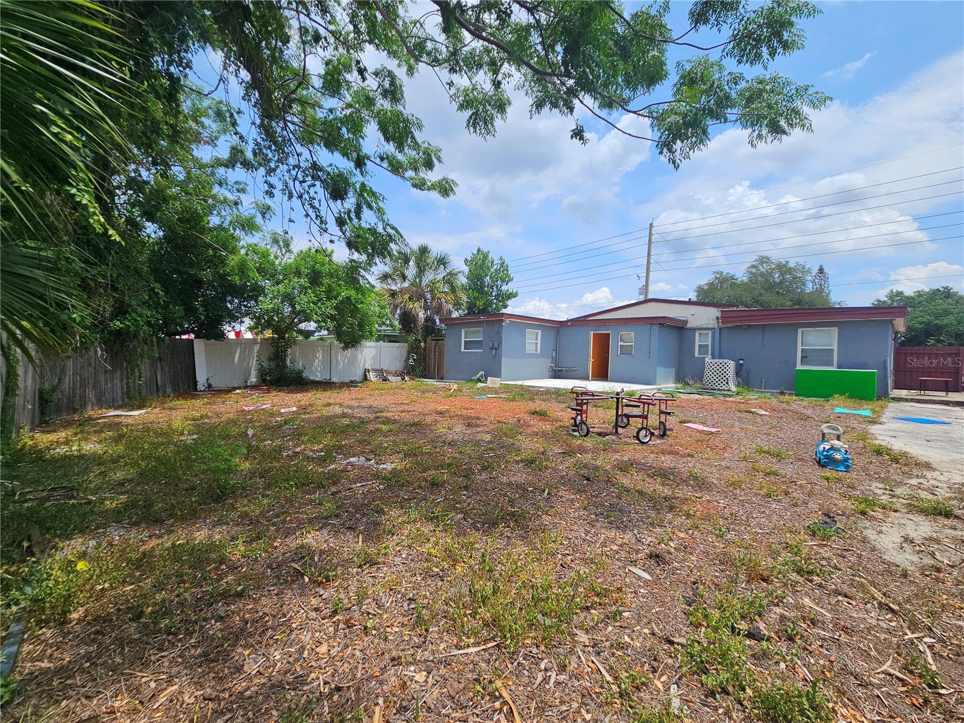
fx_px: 362
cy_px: 362
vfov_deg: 89.9
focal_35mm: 13
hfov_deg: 106.2
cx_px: 482
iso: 50
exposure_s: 1/2032
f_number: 2.2
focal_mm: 2.2
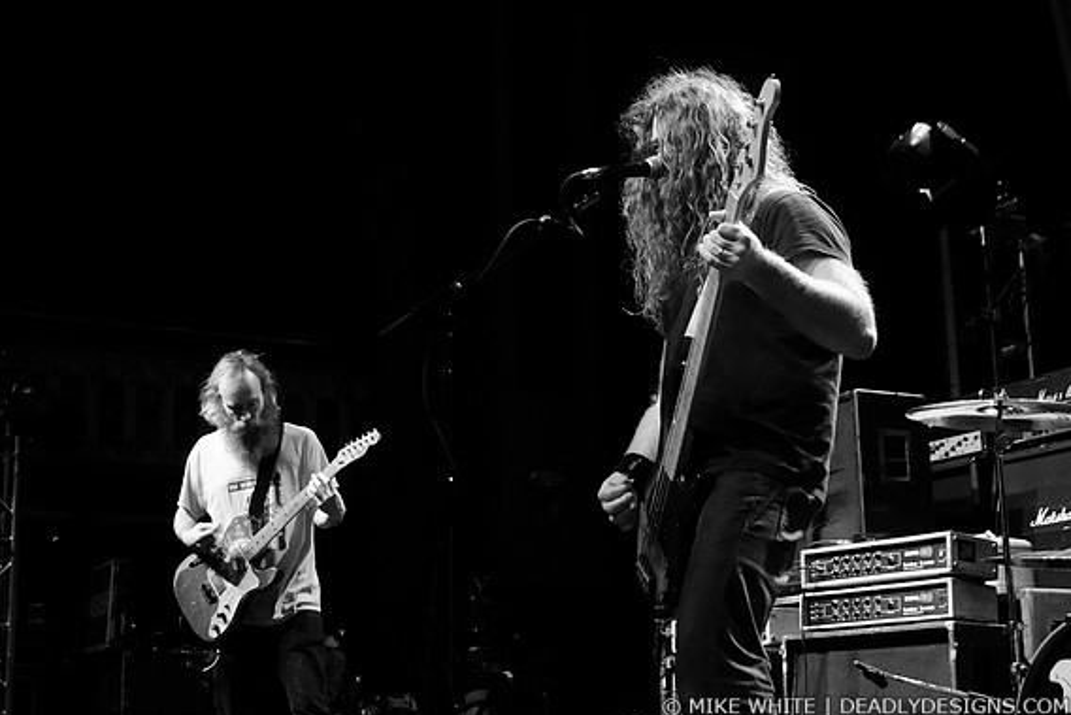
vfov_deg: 25.3
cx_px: 532
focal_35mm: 54
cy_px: 360
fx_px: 1592
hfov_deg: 37.2
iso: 2000
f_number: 2.8
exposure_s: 1/250
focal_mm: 35
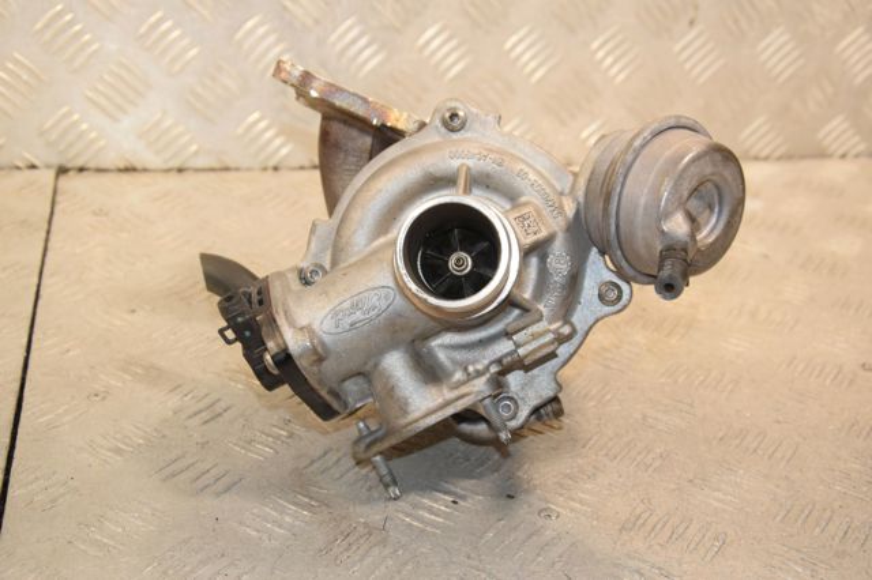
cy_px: 290
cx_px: 436
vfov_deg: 25.7
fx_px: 1271
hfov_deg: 37.9
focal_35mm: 52
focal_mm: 35
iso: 1600
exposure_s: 1/200
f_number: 6.3
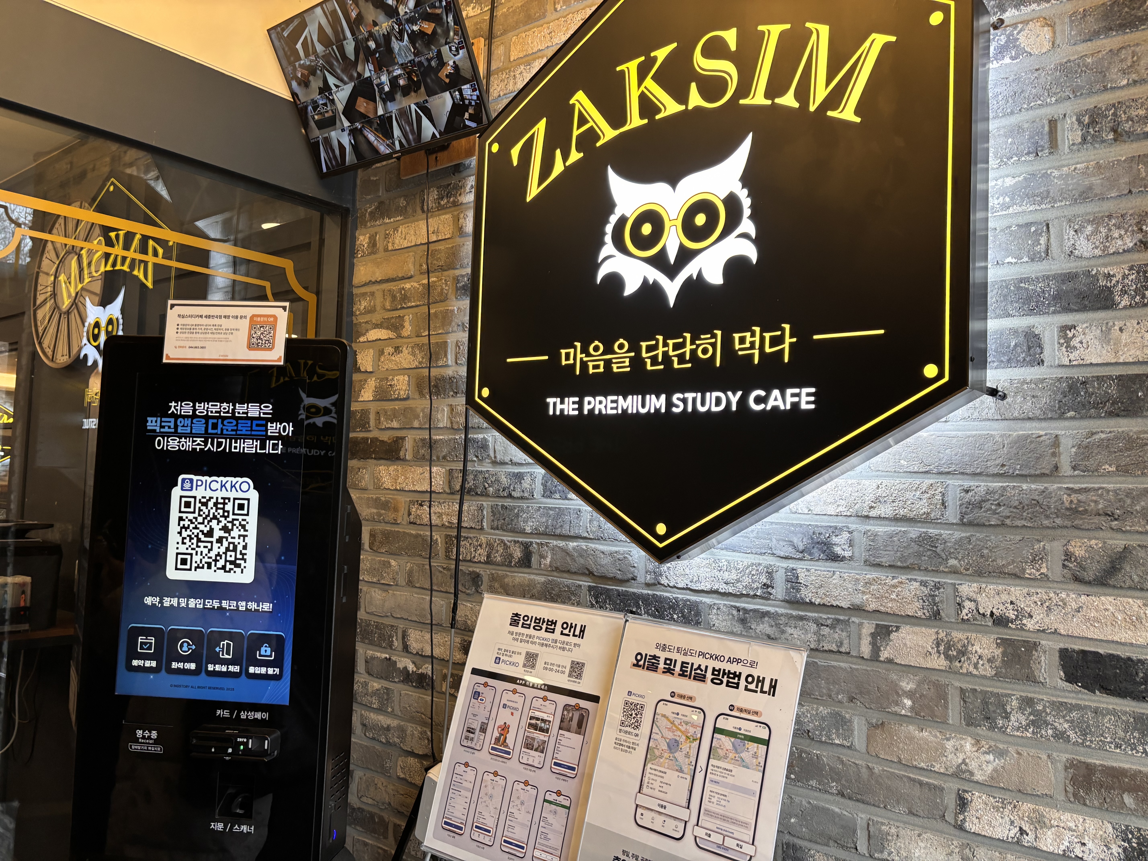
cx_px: 574
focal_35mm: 26
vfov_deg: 53.1
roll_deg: -2.5
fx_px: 862
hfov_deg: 67.3
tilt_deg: +2.9
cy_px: 430
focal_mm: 5.96
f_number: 1.6
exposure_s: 1/60
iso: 125
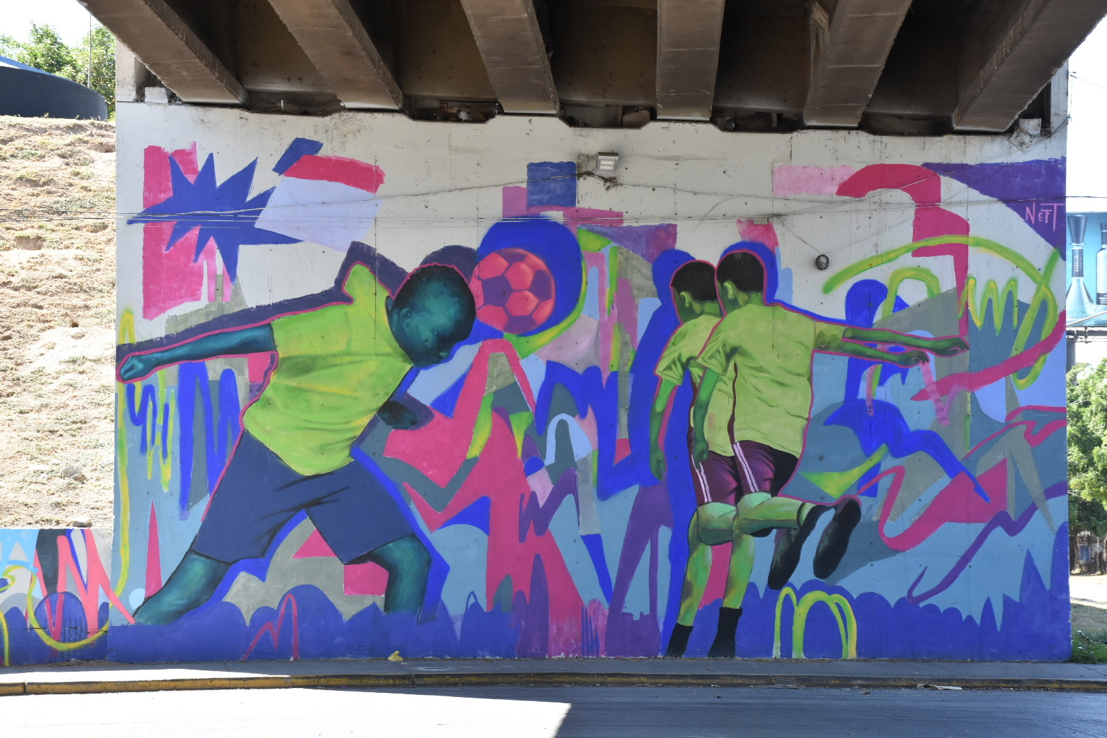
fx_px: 2214
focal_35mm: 72
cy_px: 369
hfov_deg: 28.1
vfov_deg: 18.9
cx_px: 554
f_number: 8
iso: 800
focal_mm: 48
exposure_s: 1/320
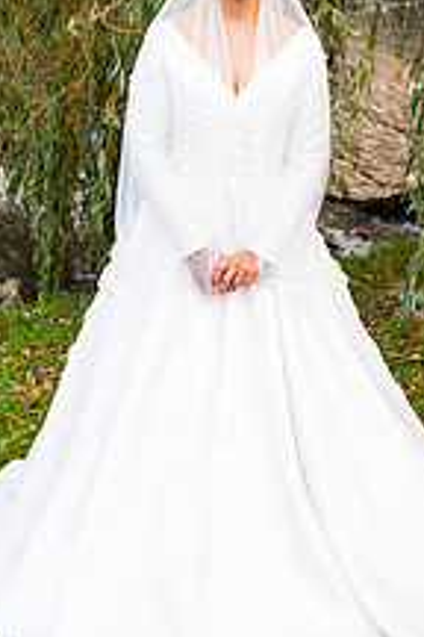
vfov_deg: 25.0
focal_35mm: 79
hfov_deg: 17.3
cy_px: 86
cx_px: 230
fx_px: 1396
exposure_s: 1/160
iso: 200
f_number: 3.5
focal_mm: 38
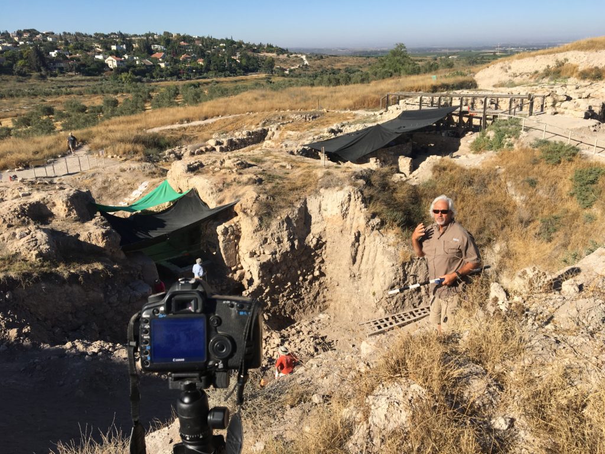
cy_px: 227
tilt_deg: -20.0
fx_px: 507
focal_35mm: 29
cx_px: 302
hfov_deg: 61.7
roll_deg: +2.2
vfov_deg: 48.2
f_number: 2.2
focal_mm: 4.15
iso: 25
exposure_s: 1/1748
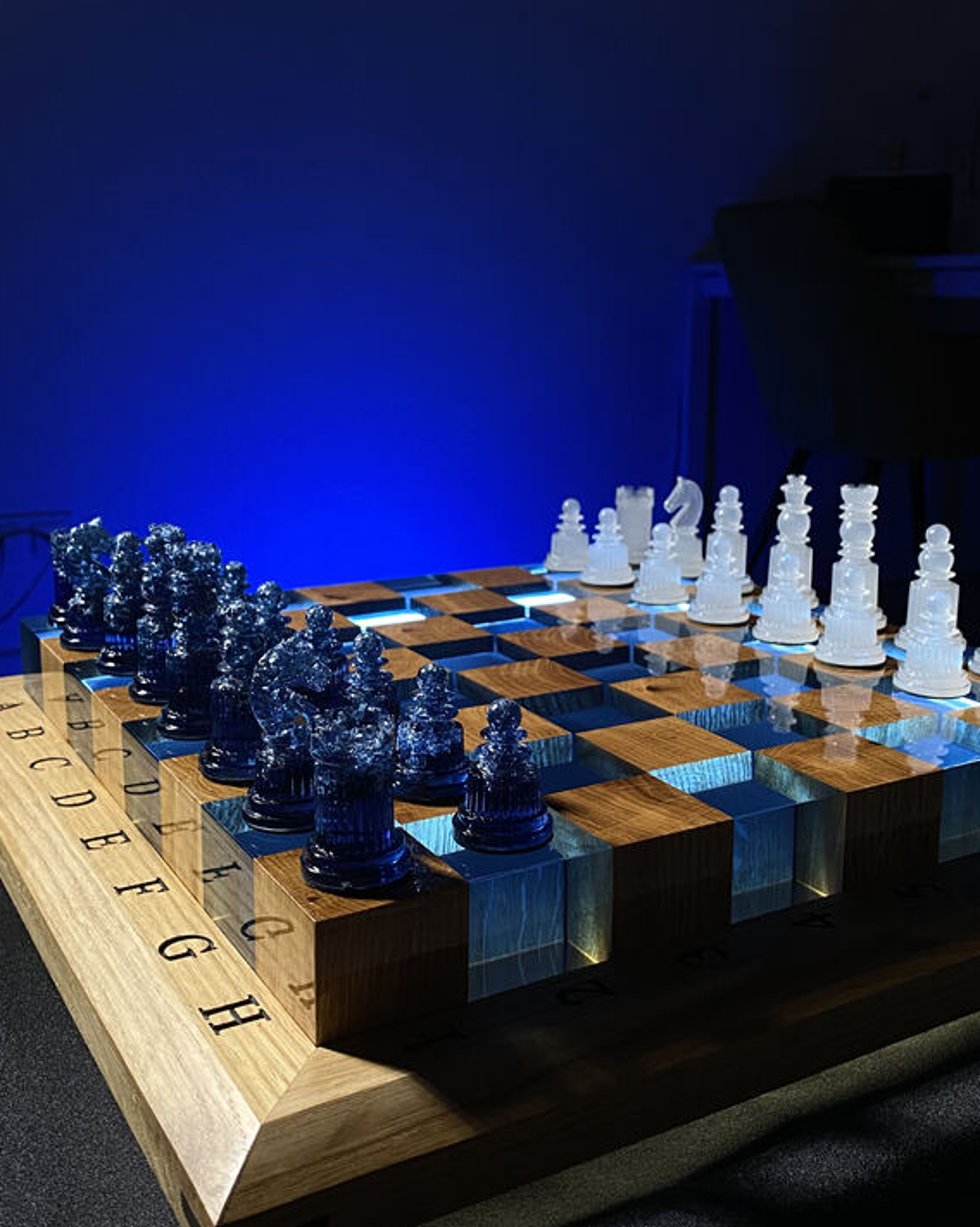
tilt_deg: -13.5
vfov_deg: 50.3
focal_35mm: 36
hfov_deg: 41.1
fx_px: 1306
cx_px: 521
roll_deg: -0.7
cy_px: 618
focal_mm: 4.25
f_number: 1.8
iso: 160
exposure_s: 1/50
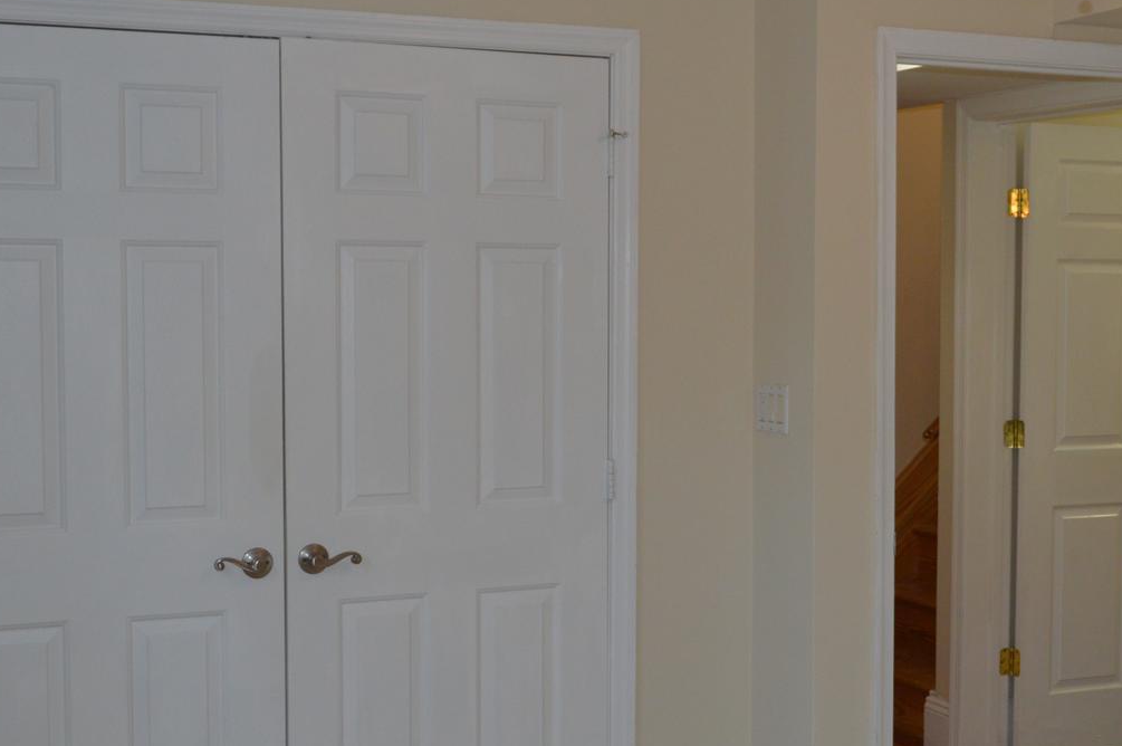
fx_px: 1712
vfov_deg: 24.6
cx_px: 717
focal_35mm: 55
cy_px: 386
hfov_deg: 36.0
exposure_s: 1/125
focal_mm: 18
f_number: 4
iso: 400
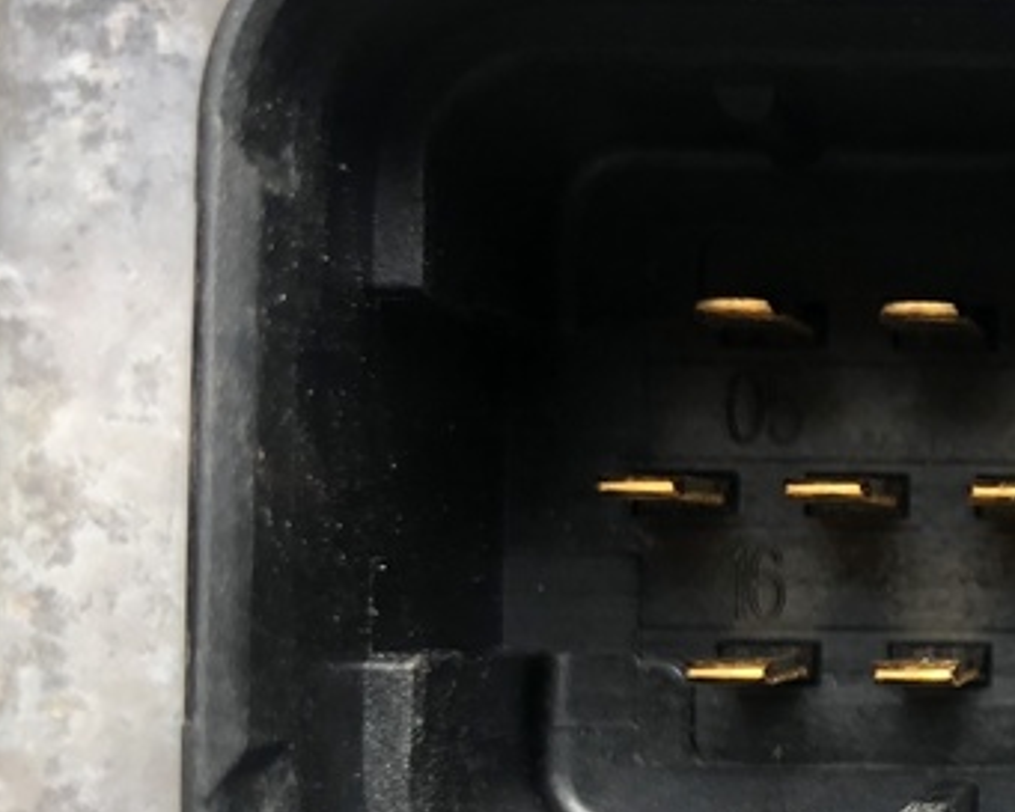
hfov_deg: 22.0
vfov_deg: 18.7
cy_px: 497
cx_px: 1122
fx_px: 2464
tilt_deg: -86.0
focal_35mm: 82
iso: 20
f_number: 1.8
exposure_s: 1/176
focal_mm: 4
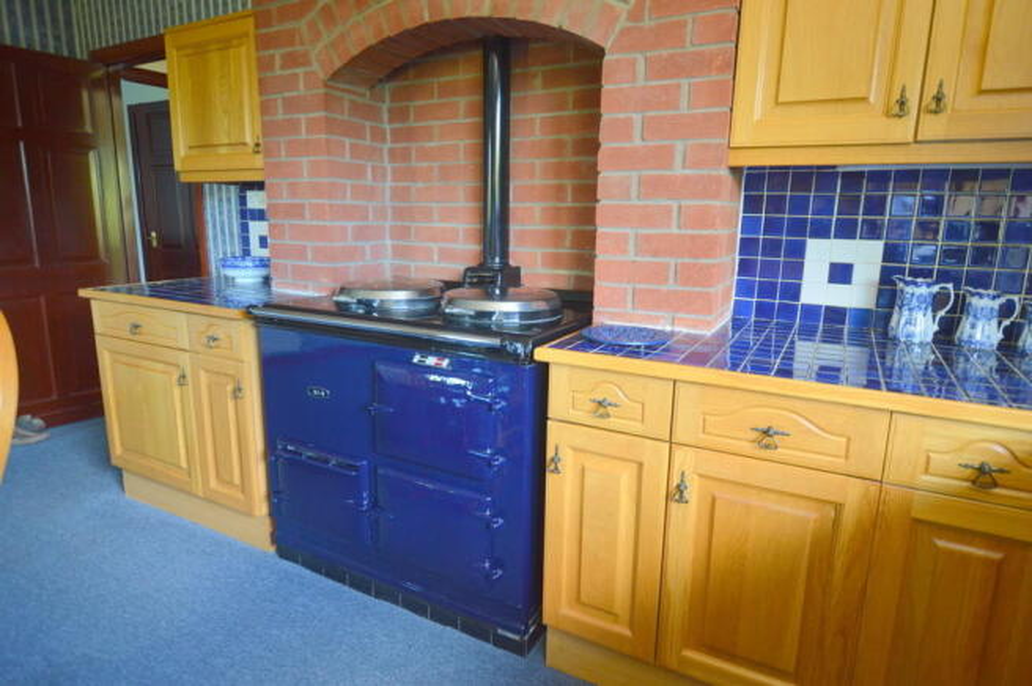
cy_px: 343
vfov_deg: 59.4
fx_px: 601
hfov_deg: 81.3
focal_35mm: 21
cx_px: 516
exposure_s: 1/60
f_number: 3.5
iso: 900
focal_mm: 14
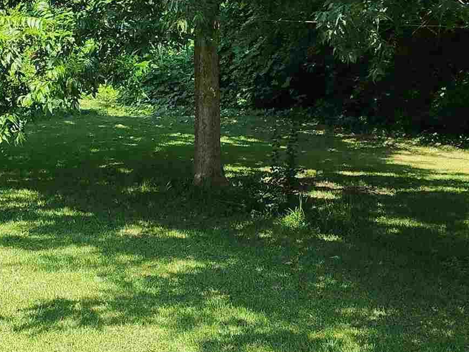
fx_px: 1111
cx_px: 98
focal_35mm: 82
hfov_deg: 23.5
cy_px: 142
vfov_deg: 18.0
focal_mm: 6.4
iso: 12
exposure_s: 1/396
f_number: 1.8
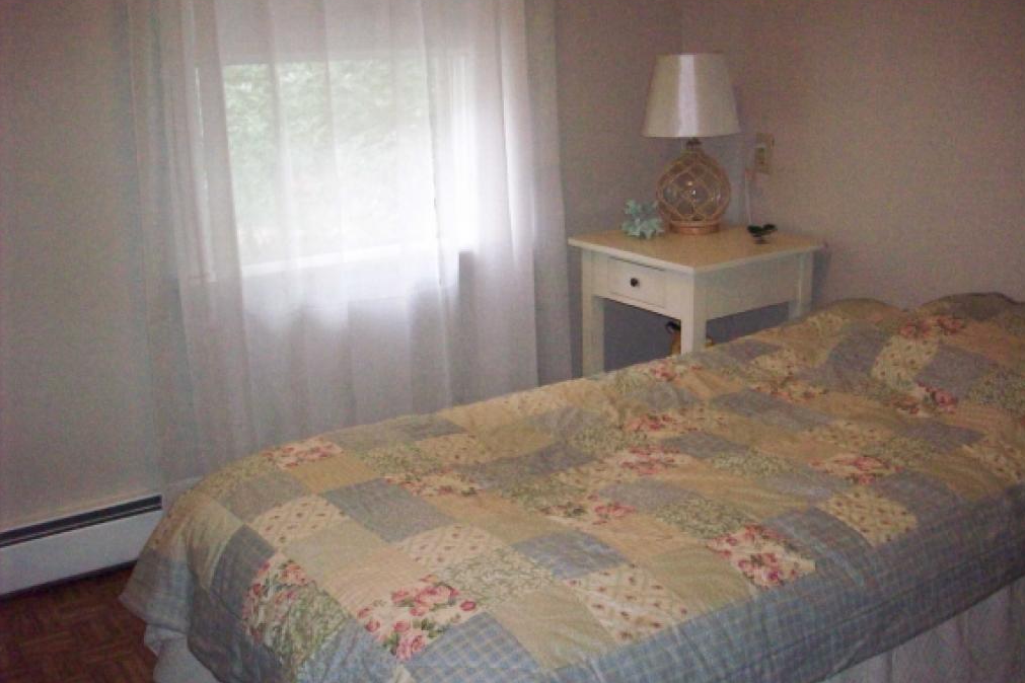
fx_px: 1110
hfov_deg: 49.6
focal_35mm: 39
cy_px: 376
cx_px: 518
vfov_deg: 34.2
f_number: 2.8
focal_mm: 6.2
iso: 800
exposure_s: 1/128
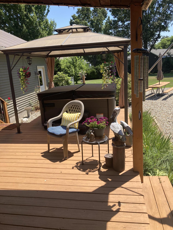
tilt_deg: -11.5
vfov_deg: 63.4
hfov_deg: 49.7
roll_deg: +1.8
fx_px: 187
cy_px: 115
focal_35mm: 28
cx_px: 86
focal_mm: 3.99
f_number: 1.8
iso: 20
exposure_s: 1/1130
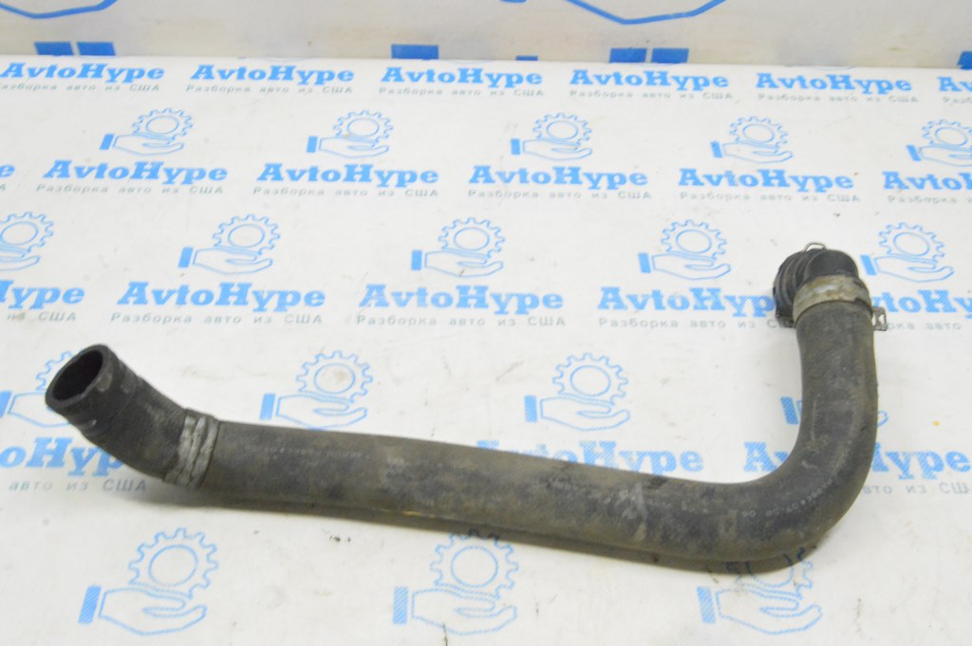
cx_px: 486
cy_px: 323
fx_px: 1052
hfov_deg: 49.6
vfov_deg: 34.2
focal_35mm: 39
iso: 6400
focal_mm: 26
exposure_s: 1/15
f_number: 20
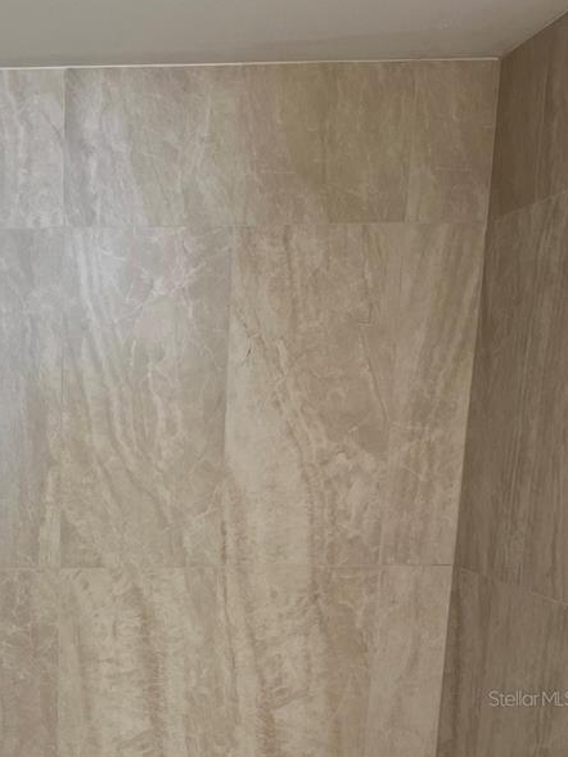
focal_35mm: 53
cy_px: 698
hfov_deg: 26.1
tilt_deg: -14.0
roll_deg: +1.4
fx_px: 1159
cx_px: 1
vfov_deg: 34.0
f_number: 1.5
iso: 100
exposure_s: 1/120
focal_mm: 5.7
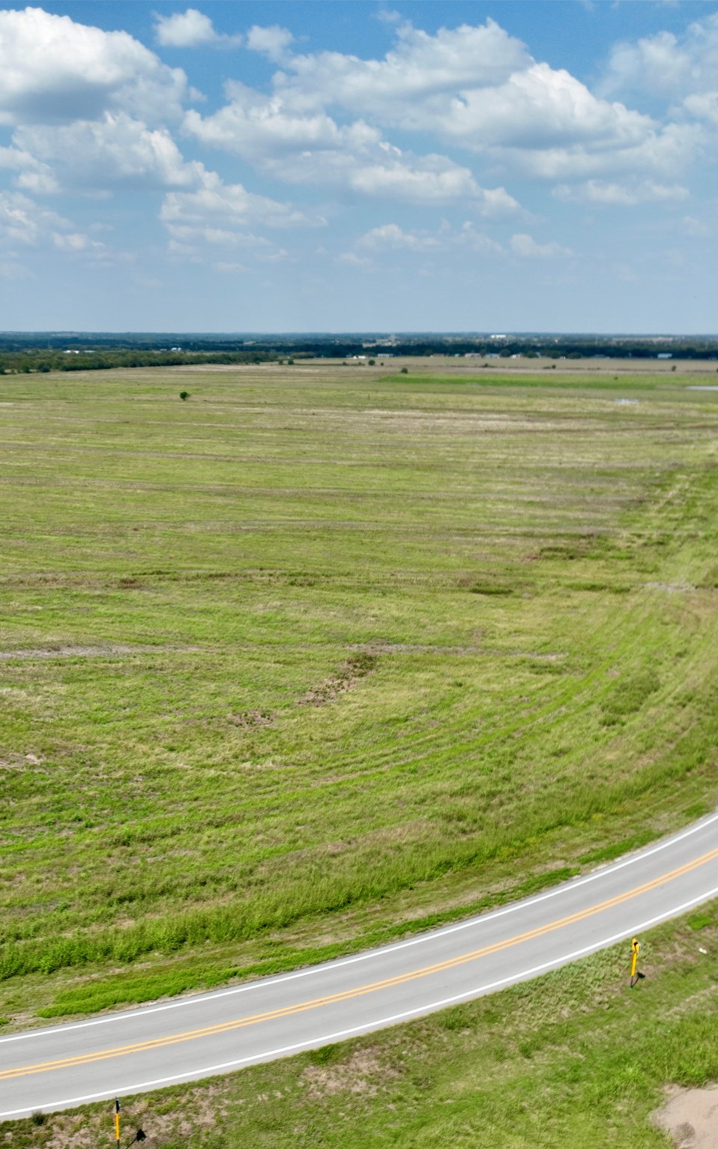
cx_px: 203
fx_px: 1065
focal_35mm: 34
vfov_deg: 56.7
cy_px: 574
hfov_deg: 36.6
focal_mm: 12.29
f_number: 2.8
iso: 100
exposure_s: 1/1600
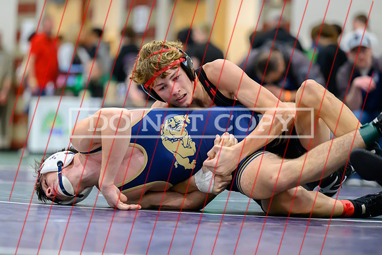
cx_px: 170
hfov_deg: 12.4
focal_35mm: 166
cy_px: 113
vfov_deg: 8.3
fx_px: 1763
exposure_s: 1/640
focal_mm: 135
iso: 6400
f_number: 2.8
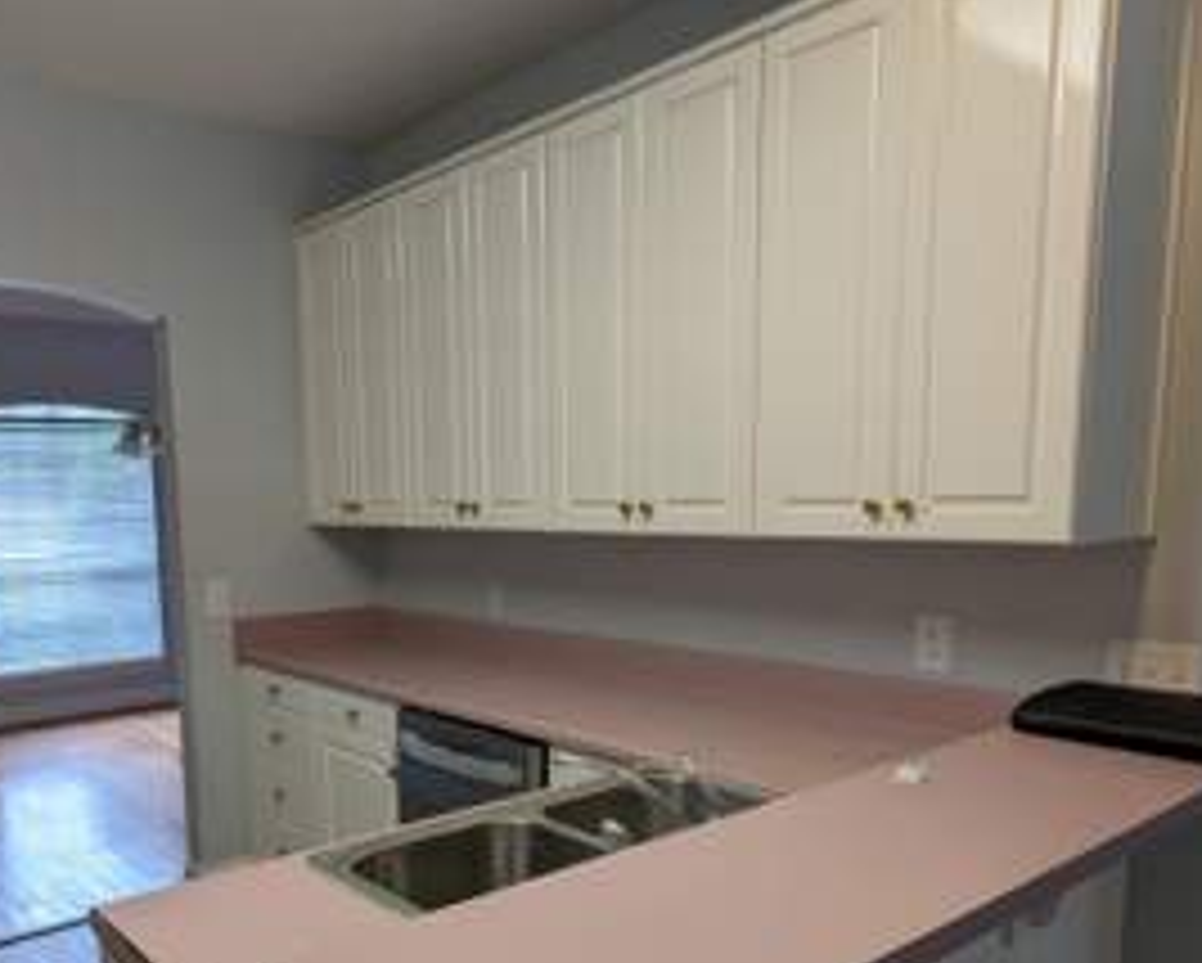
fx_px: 997
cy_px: 655
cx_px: 473
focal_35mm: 28
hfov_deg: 61.6
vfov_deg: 50.5
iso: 55
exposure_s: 1/60
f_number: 2.2
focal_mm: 2.35
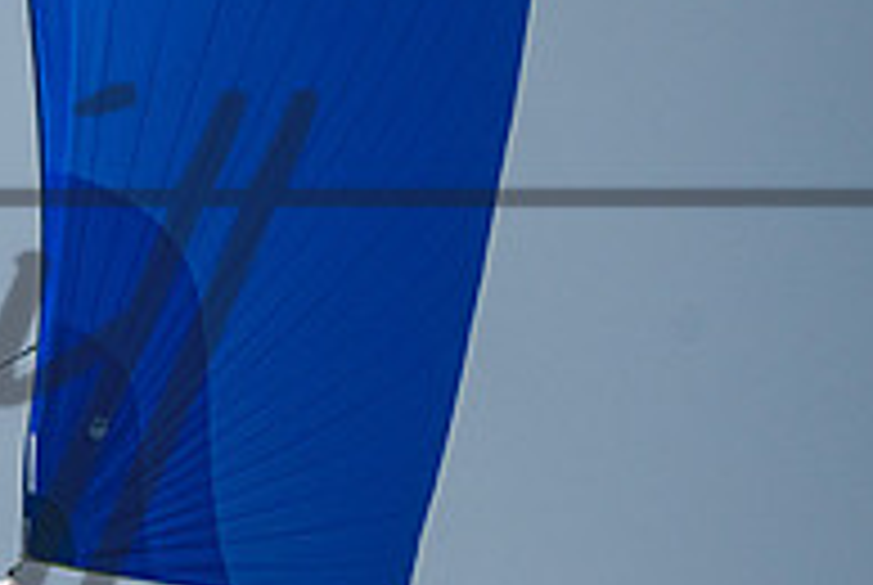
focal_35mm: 1475
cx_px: -331
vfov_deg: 0.9
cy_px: 440
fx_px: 35823
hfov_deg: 1.4
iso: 400
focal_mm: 400
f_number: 6.3
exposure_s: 1/5000
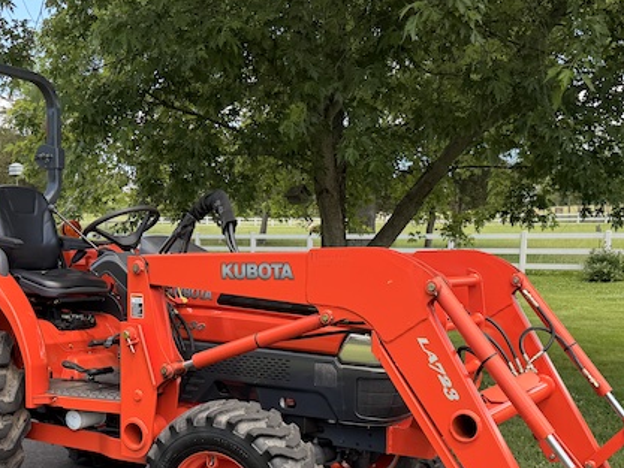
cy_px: 369
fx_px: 829
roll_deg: -1.2
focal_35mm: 46
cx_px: 319
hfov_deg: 41.2
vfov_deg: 30.8
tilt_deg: -11.2
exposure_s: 1/742
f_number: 1.78
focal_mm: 6.76
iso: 100
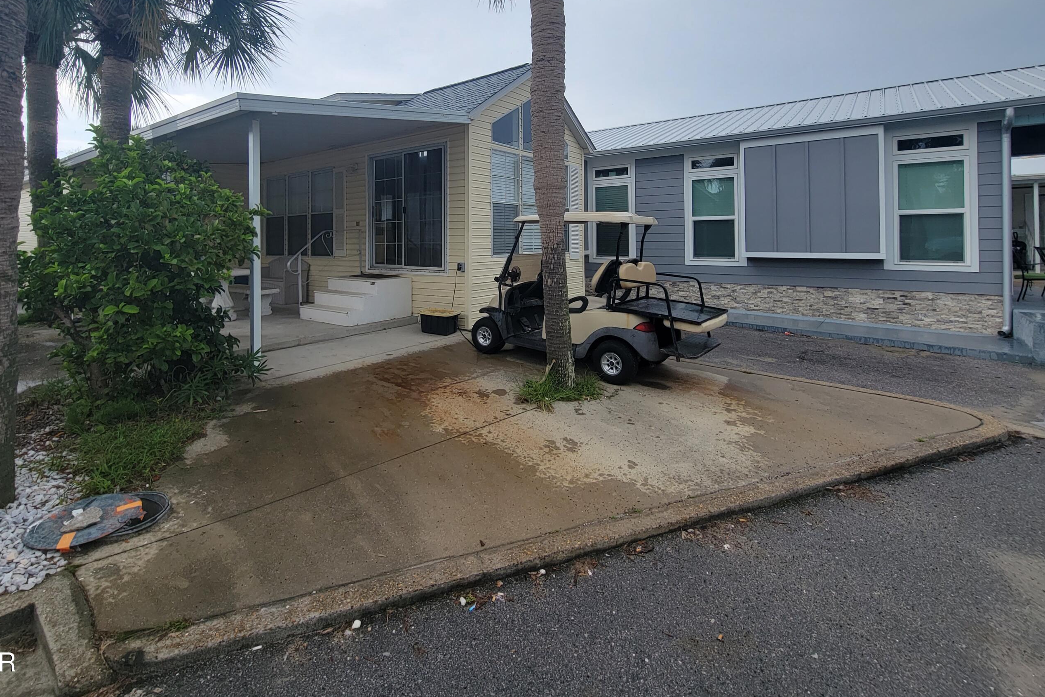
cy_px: 241
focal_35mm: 16
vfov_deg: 71.9
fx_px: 464
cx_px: 478
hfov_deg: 96.5
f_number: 2.2
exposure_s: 1/526
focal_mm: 2.2
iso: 50
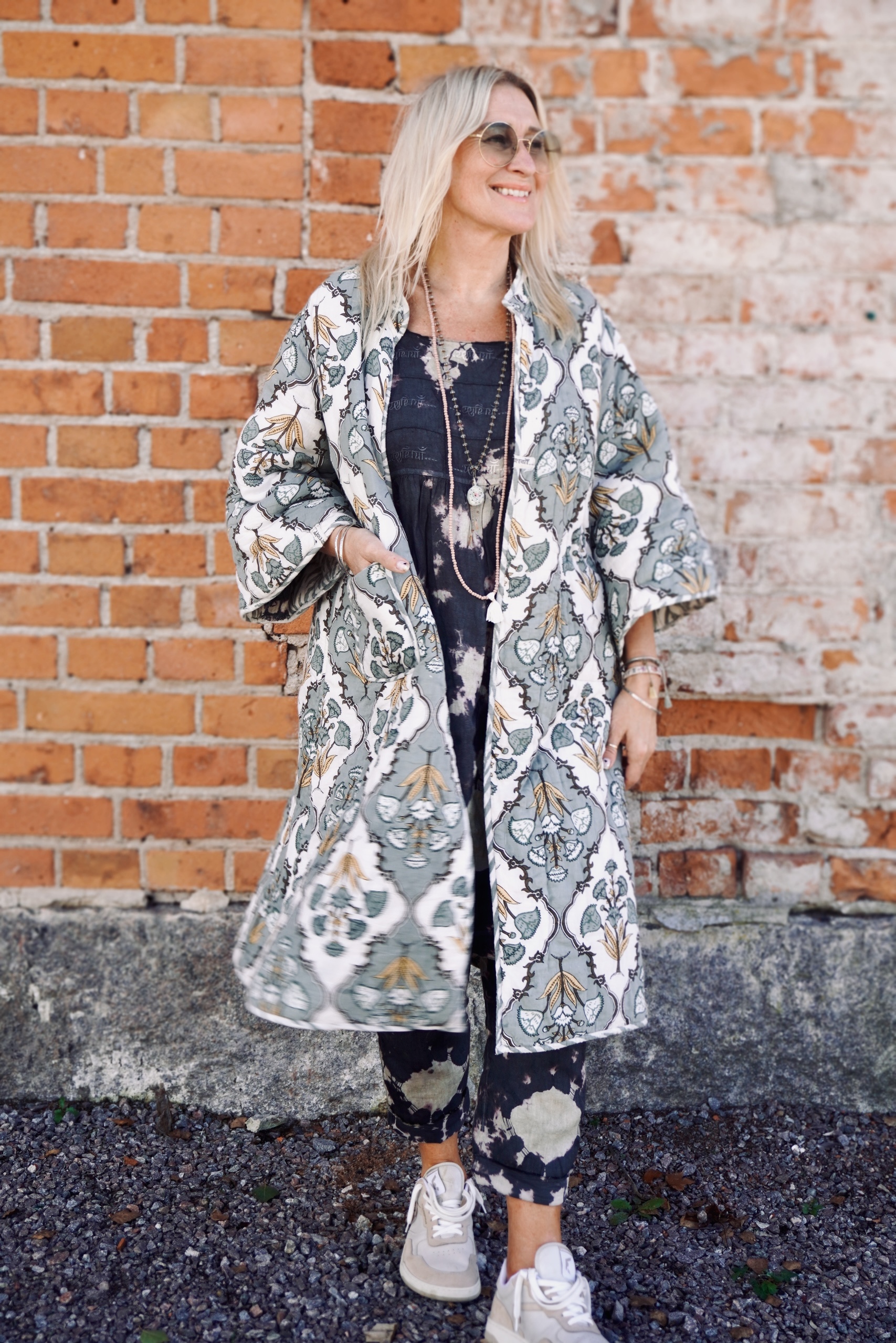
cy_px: 672
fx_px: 1848
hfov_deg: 27.3
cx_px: 448
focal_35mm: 50
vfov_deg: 40.0
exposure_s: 1/160
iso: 125
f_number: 5
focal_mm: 33
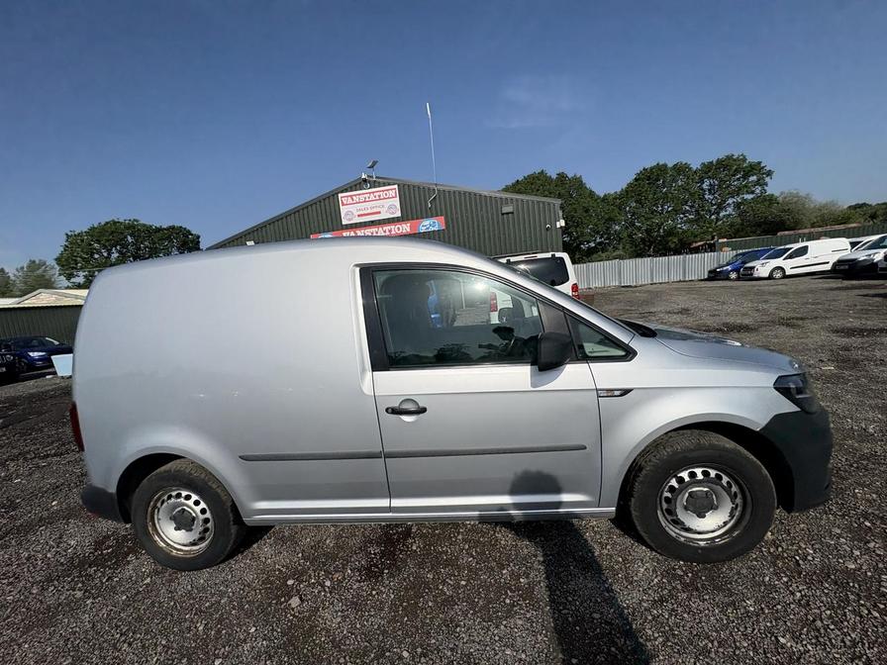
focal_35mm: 14
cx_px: 444
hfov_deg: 102.1
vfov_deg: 85.7
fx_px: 359
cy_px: 332
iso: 50
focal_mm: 2.22
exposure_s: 1/6135
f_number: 2.2
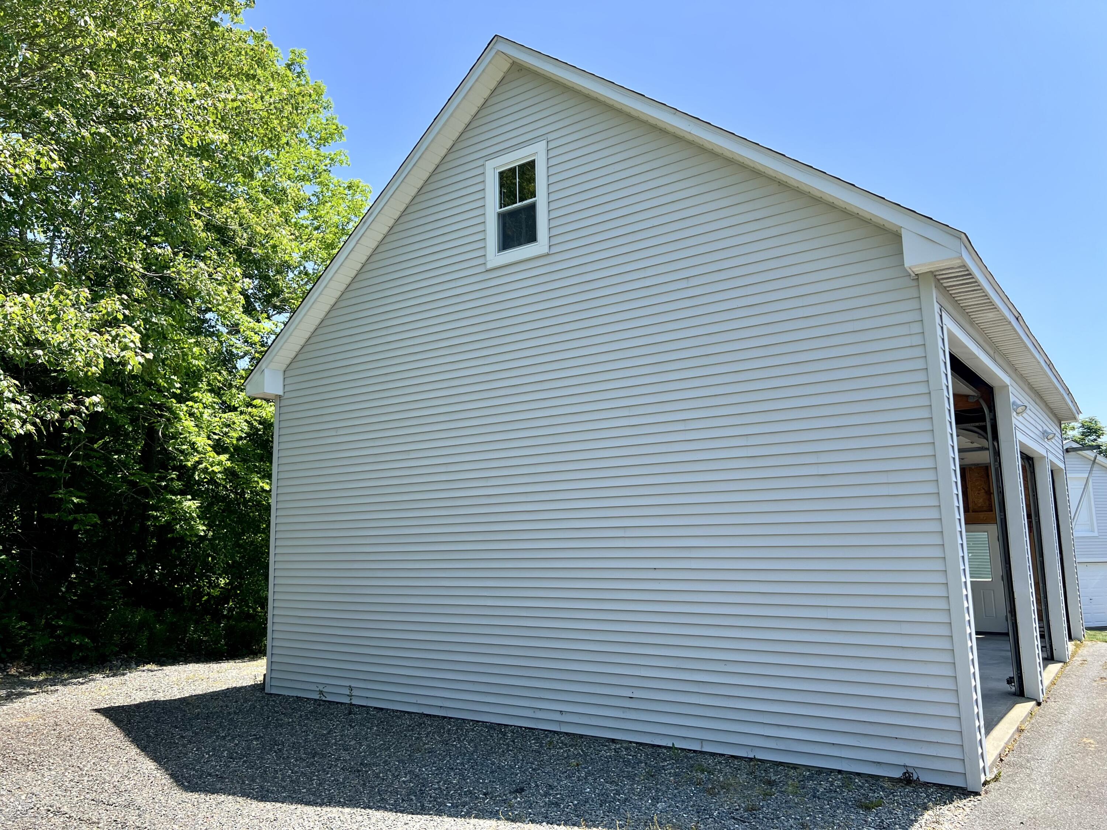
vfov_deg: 53.1
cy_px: 415
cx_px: 554
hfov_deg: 67.3
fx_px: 831
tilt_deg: +8.9
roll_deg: +1.5
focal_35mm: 26
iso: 50
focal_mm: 5.7
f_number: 1.5
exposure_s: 1/1698
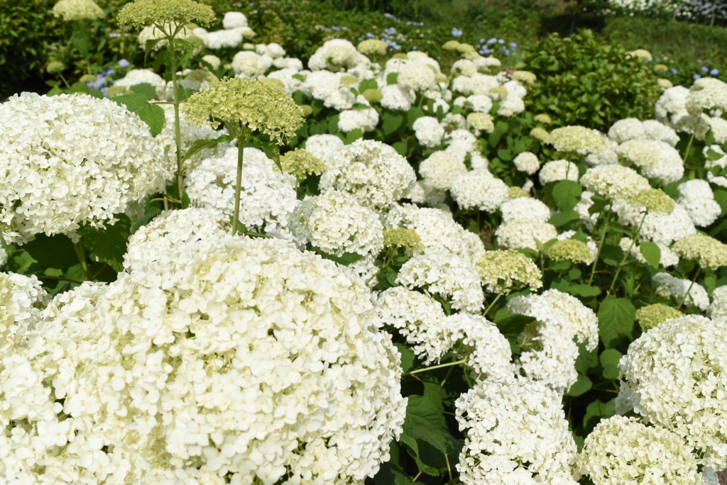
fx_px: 636
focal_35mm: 32
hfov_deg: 59.5
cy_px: 242
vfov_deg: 41.8
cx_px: 364
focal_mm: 21
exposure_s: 1/2500
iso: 500
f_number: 8
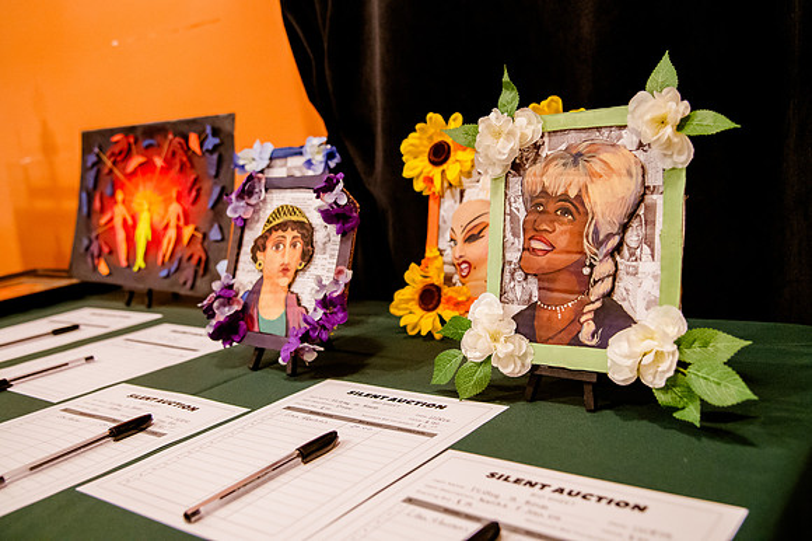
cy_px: 252
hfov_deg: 55.5
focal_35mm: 34
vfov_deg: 38.6
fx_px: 771
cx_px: 406
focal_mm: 32
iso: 5000
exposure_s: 1/50
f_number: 4
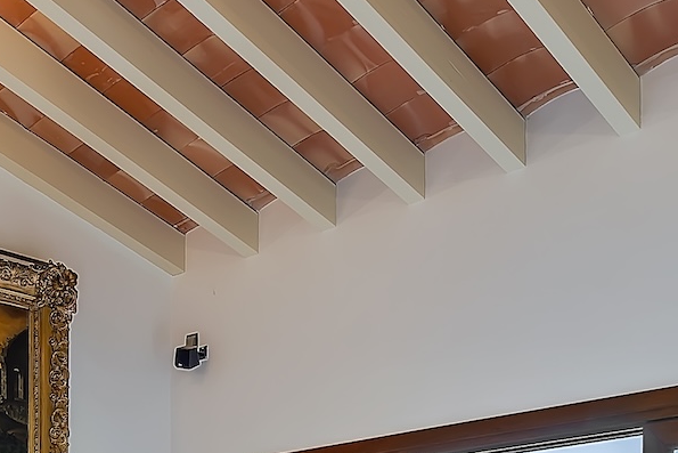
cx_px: 373
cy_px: 691
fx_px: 1187
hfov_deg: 31.9
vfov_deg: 18.9
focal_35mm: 63
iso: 200
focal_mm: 10
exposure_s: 1/40
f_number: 8
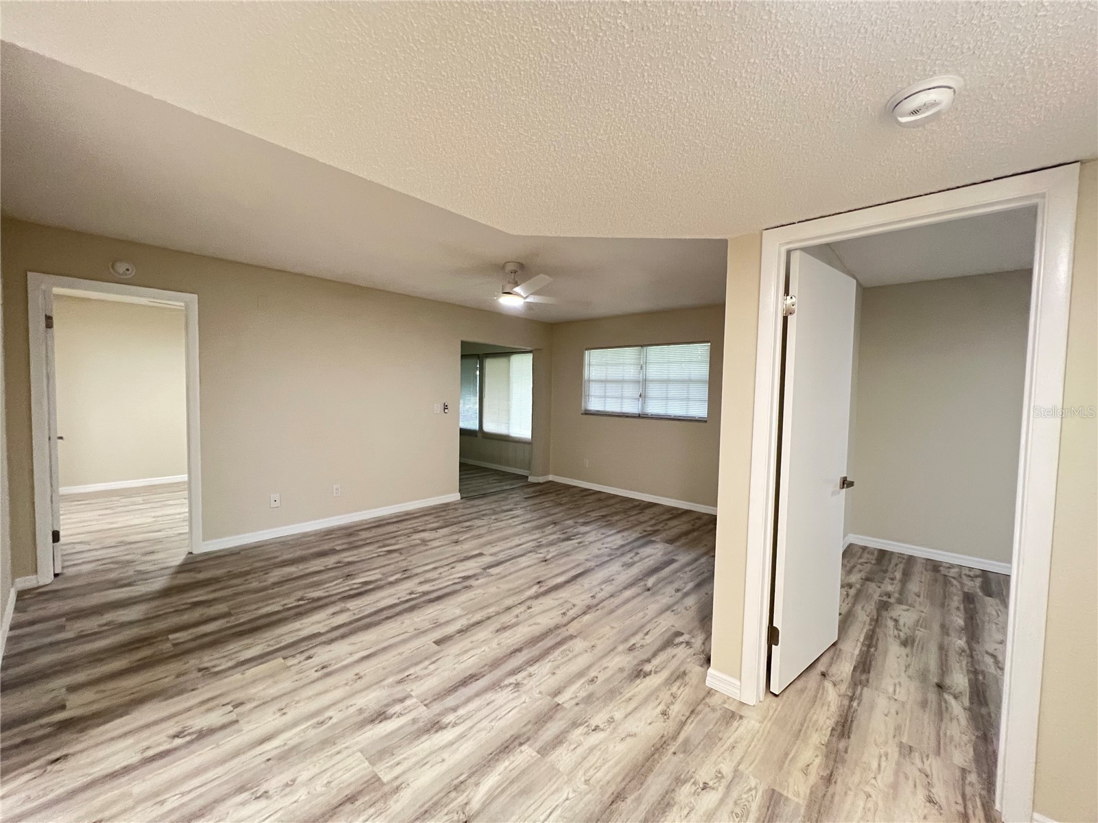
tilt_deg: -2.9
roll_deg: -1.1
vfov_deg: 89.9
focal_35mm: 13
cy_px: 412
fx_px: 412
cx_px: 549
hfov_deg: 106.2
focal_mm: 1.57
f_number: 1.8
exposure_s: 1/60
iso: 500
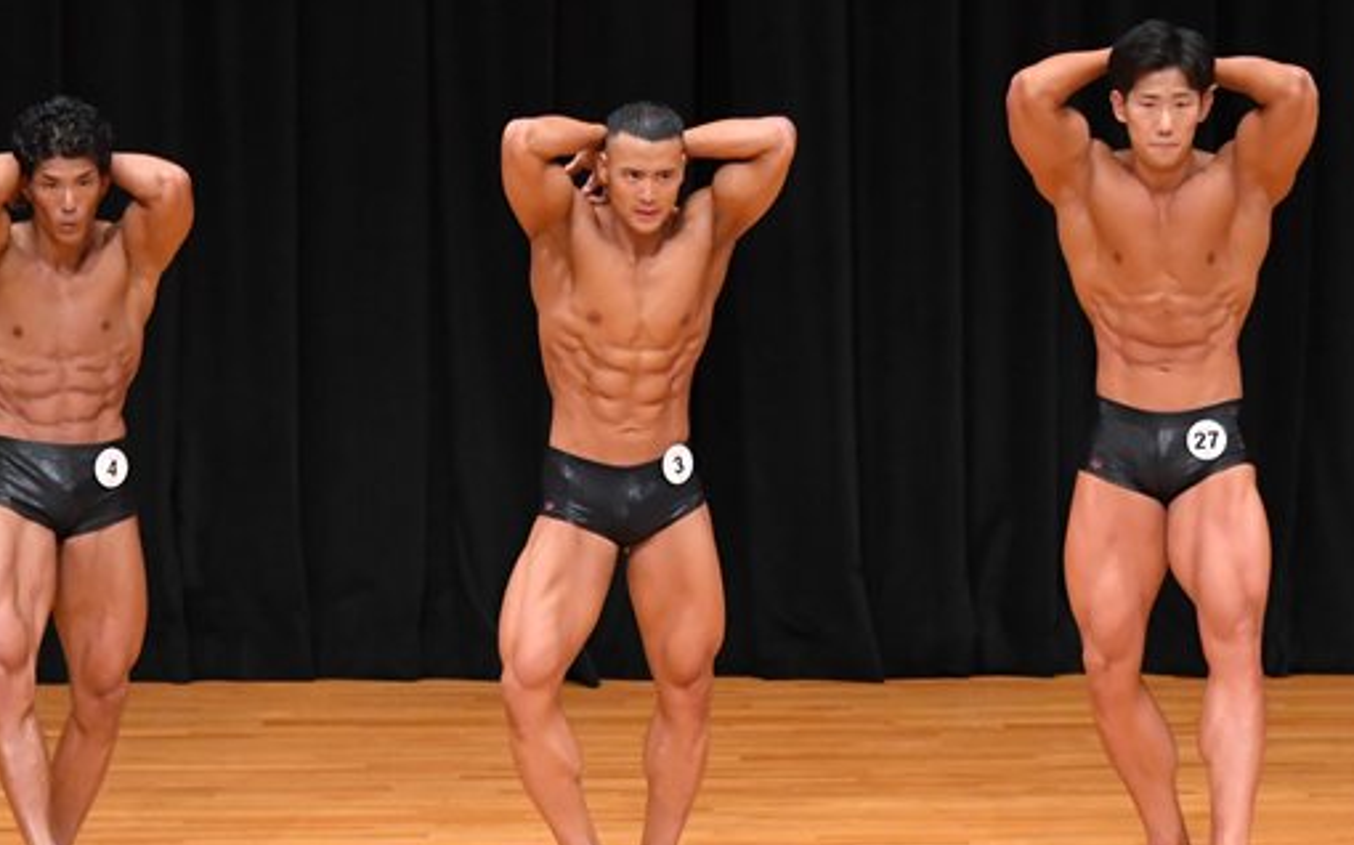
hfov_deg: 6.7
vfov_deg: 4.2
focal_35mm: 313
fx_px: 11542
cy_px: 489
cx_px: 639
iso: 4000
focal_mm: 135
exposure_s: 1/400
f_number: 5.6
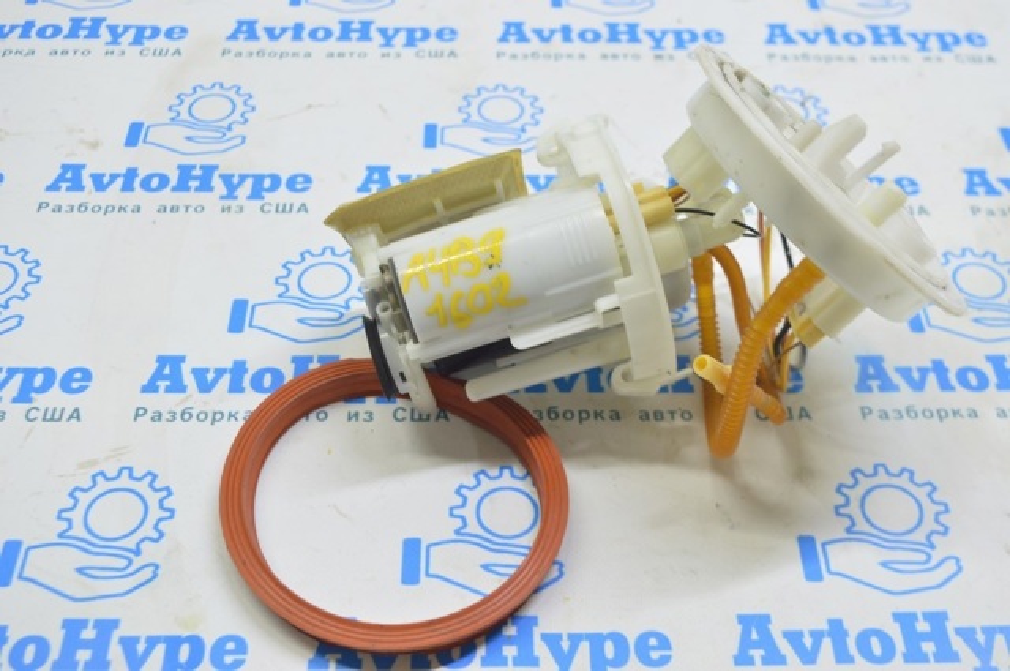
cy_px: 336
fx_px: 1261
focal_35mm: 45
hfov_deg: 43.7
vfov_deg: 29.8
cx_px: 505
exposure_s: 1/20
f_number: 5.6
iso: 400
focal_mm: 30
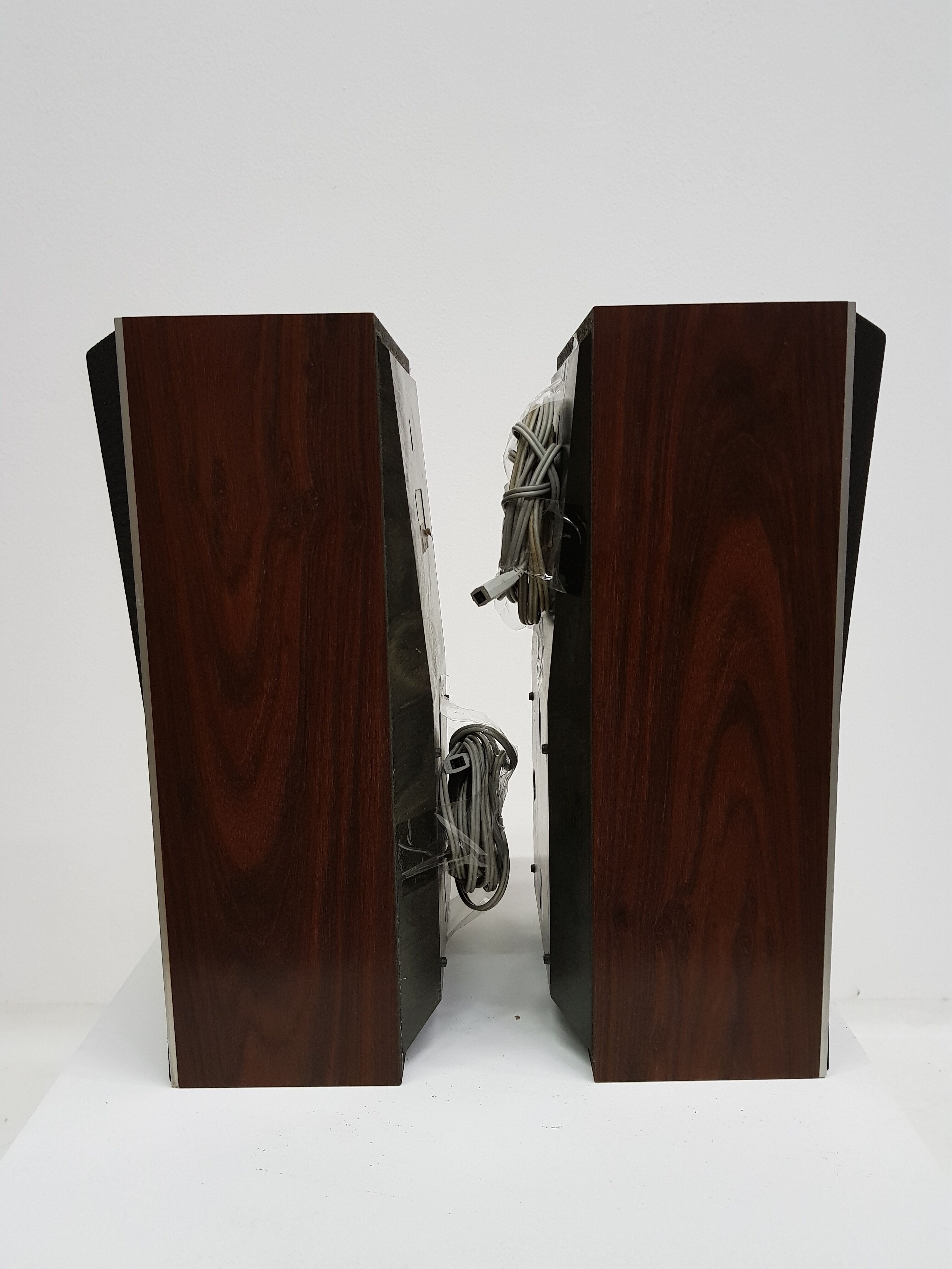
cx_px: 476
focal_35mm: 26
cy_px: 634
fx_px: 953
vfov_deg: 67.3
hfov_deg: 53.1
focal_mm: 4.2
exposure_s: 1/50
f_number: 1.7
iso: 200
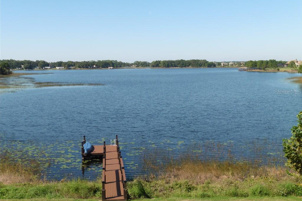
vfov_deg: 27.5
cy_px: 91
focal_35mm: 49
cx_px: 151
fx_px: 411
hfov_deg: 40.3
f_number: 5
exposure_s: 1/800
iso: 100
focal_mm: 8.5
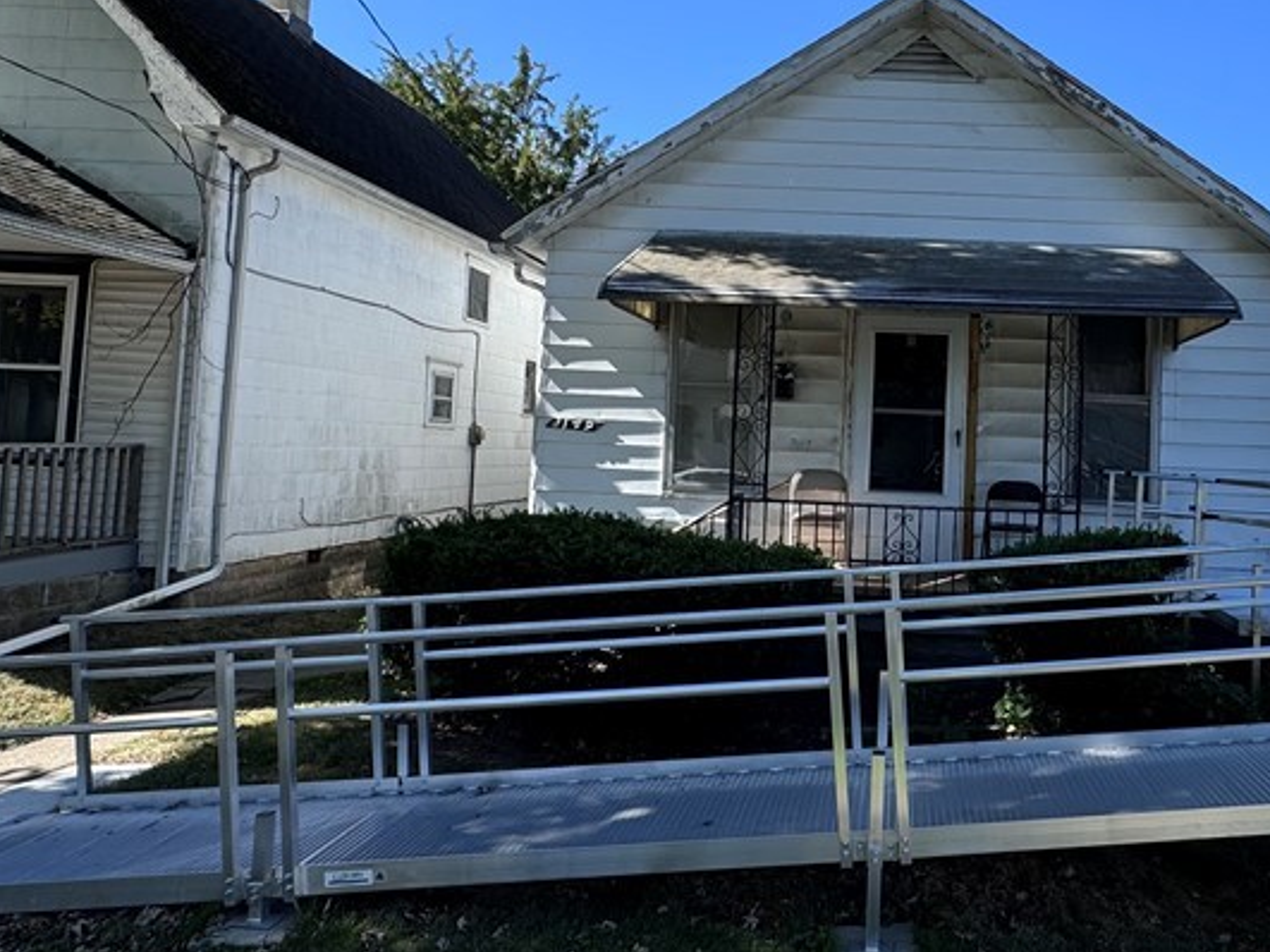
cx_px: 895
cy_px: 402
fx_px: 990
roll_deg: -1.7
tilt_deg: +2.9
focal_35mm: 27
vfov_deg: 51.1
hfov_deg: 62.9
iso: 40
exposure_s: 1/675
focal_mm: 2.22
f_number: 2.2
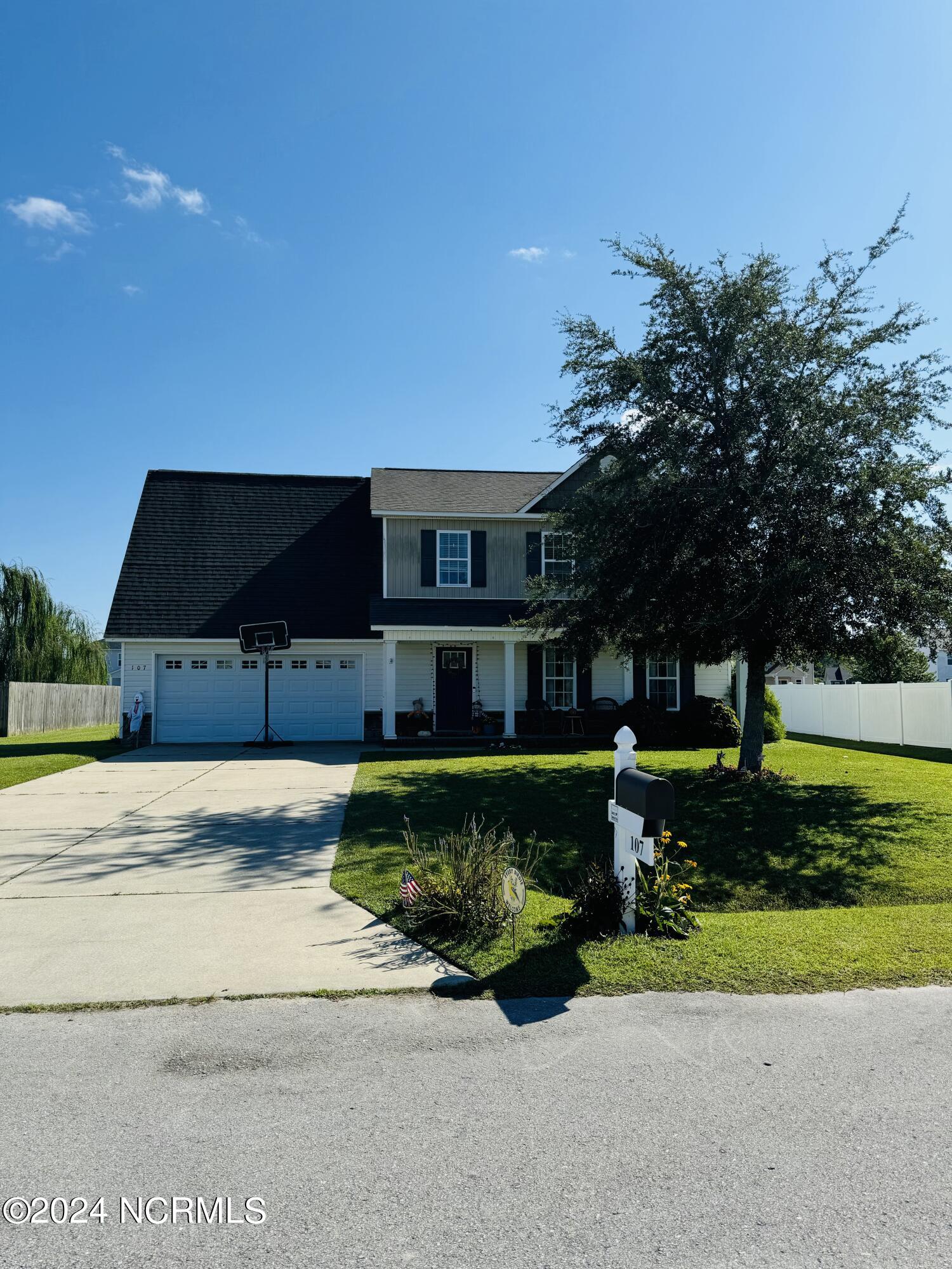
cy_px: 634
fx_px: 880
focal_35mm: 24
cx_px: 476
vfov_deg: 71.6
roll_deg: +0.4
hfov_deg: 56.8
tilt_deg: +3.4
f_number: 1.78
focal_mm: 6.76
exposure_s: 1/5348
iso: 80
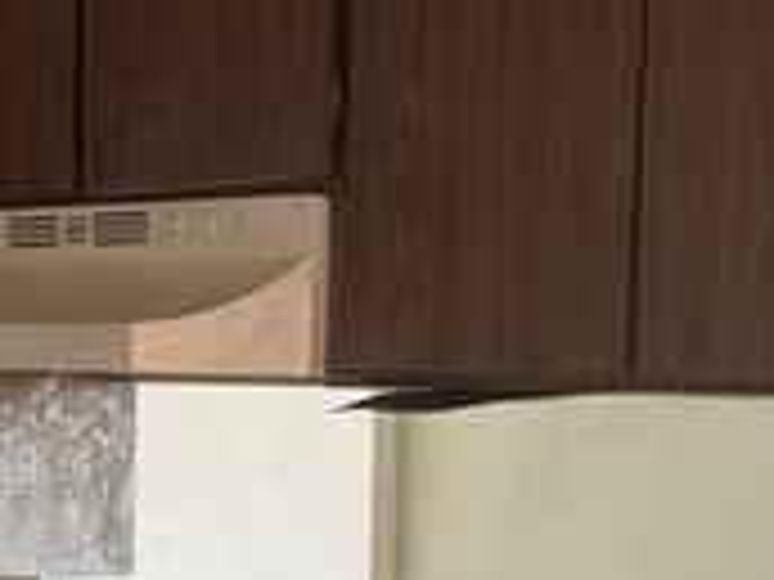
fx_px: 3197
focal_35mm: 143
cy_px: 895
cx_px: 252
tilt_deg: -7.7
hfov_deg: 13.8
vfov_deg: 10.0
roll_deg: -0.8
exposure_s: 1/121
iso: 160
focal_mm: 6.76
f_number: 1.78
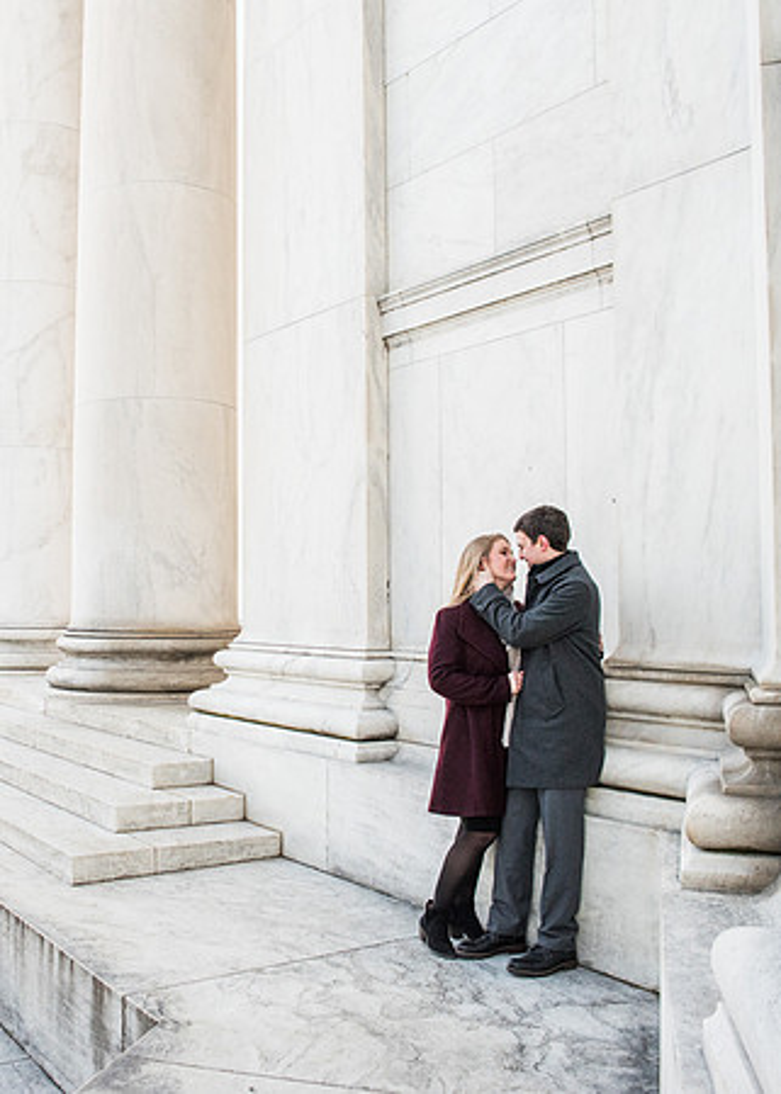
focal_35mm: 35
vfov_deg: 53.1
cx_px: 261
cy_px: 546
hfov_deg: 38.8
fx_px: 1097
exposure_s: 1/800
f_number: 2.8
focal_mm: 24
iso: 1400
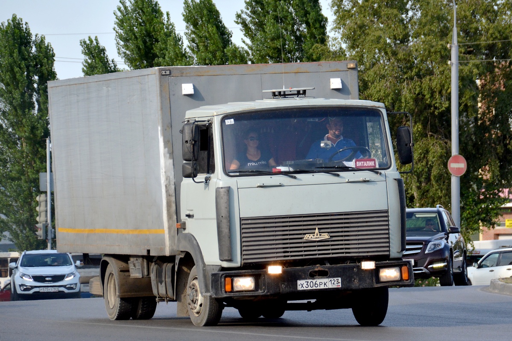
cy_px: 170
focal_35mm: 195
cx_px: 256
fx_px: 2774
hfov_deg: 10.5
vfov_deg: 7.0
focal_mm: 130
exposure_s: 1/1600
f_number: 5.6
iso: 400
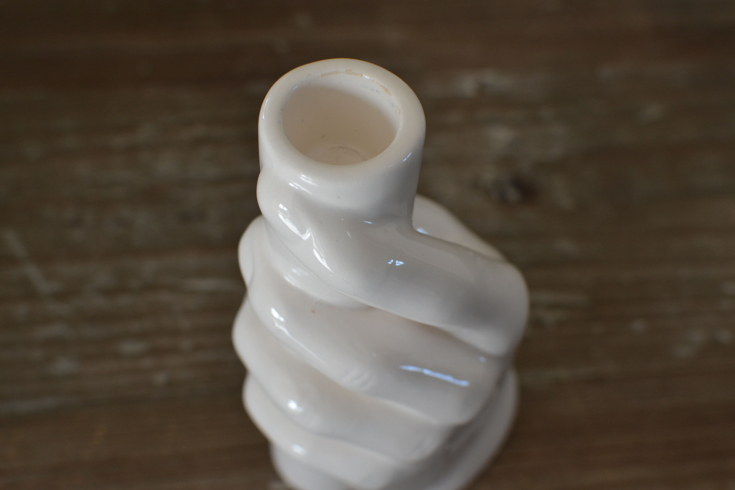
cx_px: 368
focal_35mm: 52
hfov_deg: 37.9
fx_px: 1072
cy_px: 245
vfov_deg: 25.8
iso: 400
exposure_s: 1/100
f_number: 5
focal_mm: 35
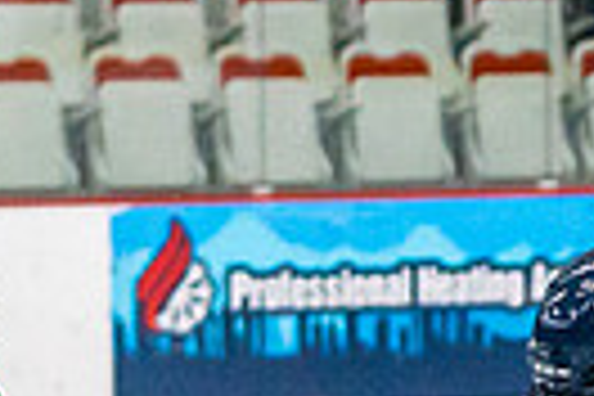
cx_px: 735
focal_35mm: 509
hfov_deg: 4.0
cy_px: 659
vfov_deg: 2.7
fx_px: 8398
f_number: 2.8
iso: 4000
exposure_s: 1/1600
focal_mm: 70
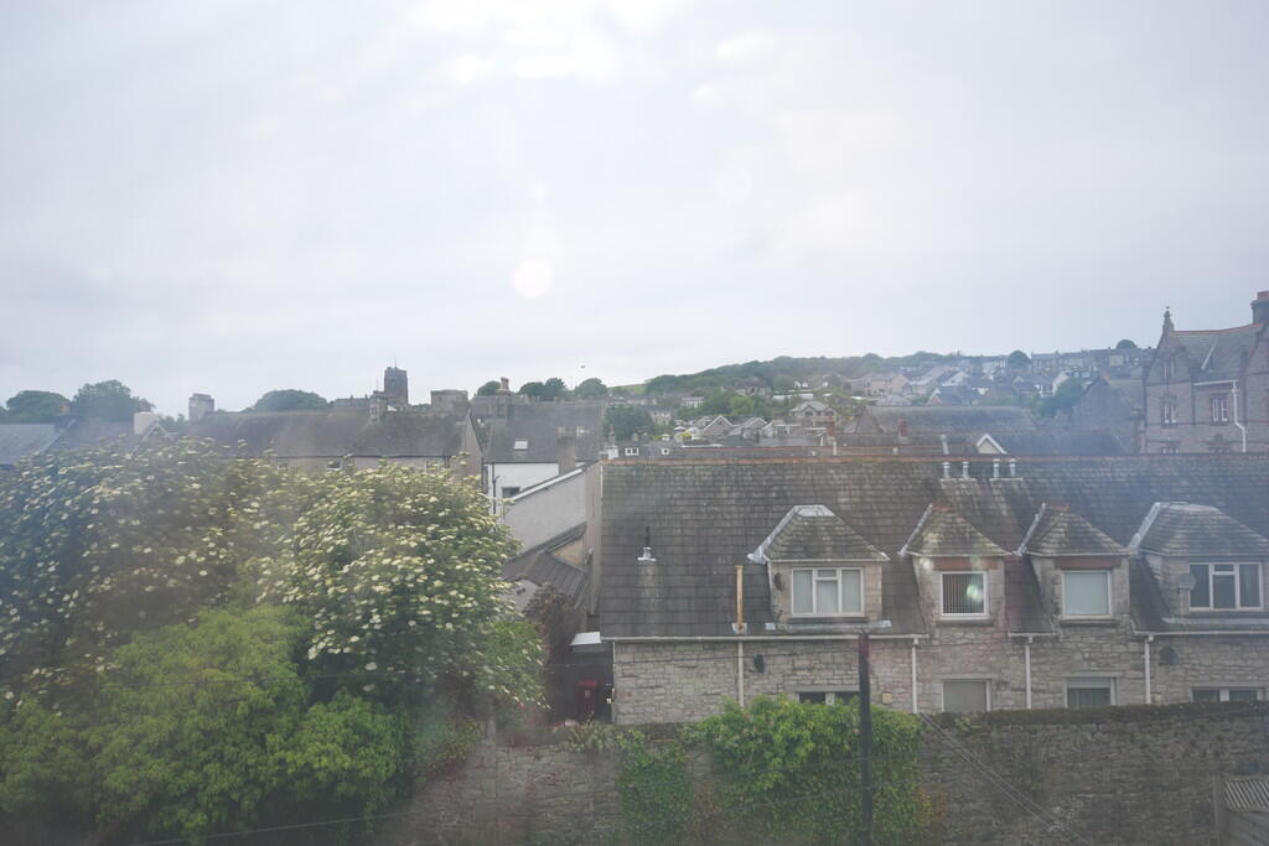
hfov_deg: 61.9
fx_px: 1058
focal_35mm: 30
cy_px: 423
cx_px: 634
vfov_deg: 43.6
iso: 100
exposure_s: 1/160
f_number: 6.3
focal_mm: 20
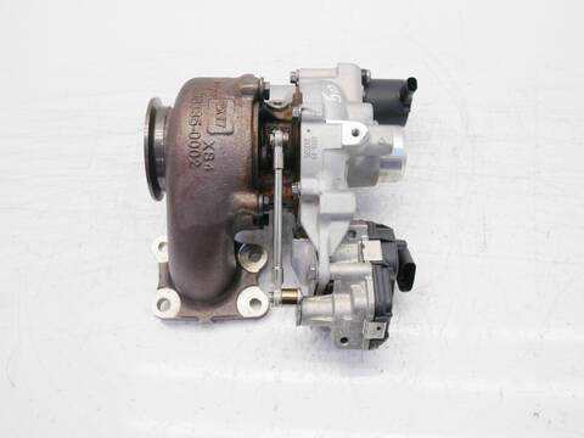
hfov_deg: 56.8
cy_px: 219
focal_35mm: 32
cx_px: 292
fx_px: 540
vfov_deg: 44.2
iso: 200
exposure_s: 1/100
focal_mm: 16
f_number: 3.9
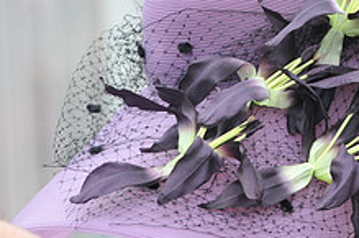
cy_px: 7
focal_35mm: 1194
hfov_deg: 1.7
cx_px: 321
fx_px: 11881
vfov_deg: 1.1
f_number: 6.3
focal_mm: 300
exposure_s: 1/800
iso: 800
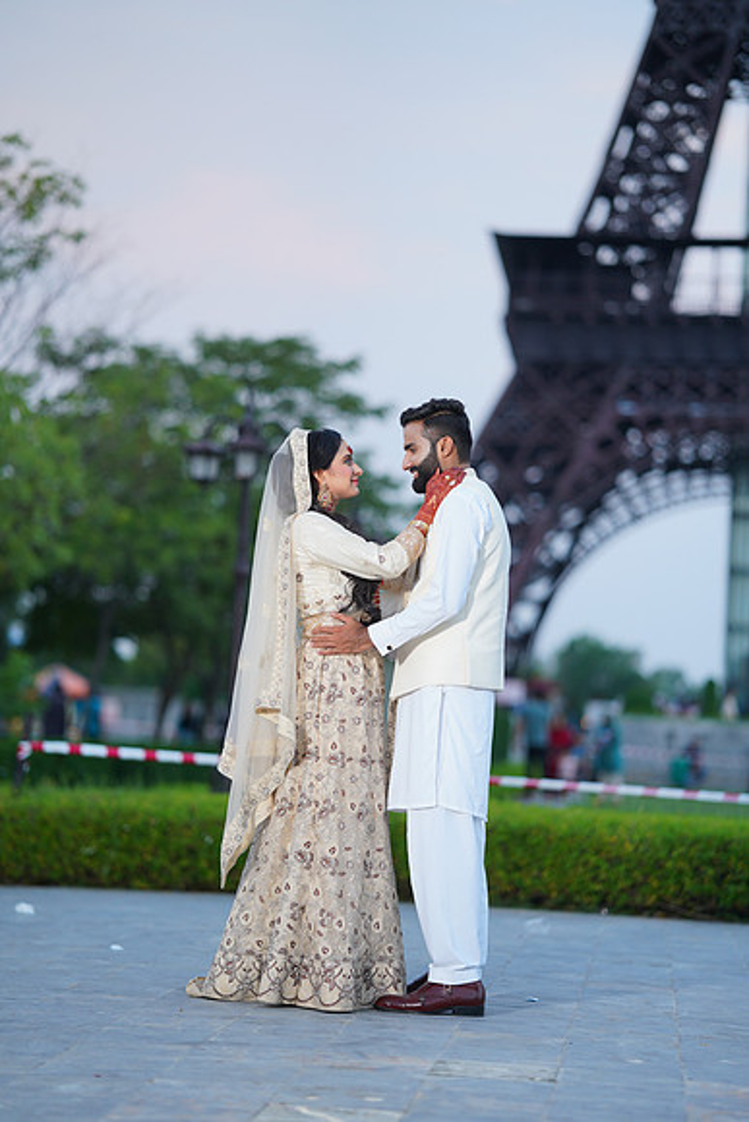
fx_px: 2651
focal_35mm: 85
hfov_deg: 16.1
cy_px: 561
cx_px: 374
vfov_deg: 23.9
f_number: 1.4
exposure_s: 1/200
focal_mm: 85
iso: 200
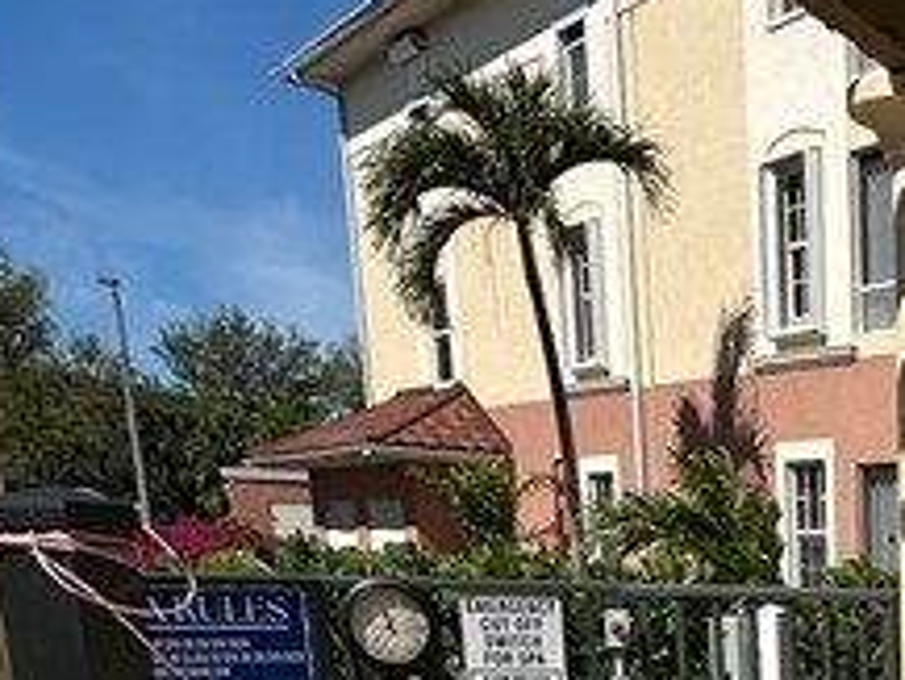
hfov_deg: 25.0
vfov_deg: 19.3
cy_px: 1039
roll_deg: -2.0
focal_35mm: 66
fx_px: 1726
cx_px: 1214
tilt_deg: -13.4
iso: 40
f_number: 2.2
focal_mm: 2.22
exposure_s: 1/3300
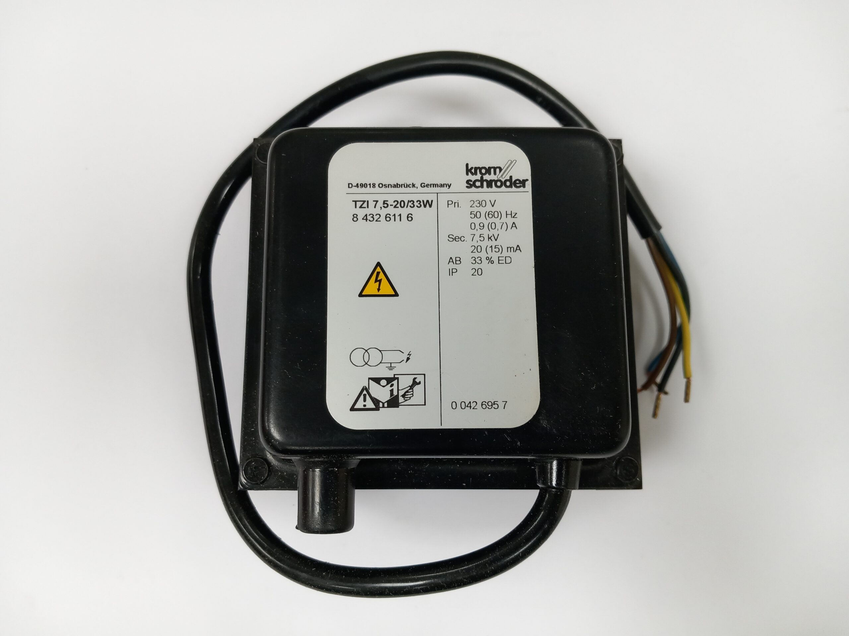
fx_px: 662
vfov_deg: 51.4
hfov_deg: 65.3
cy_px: 318
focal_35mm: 27
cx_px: 424
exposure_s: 1/50
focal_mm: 4
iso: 100
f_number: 1.8
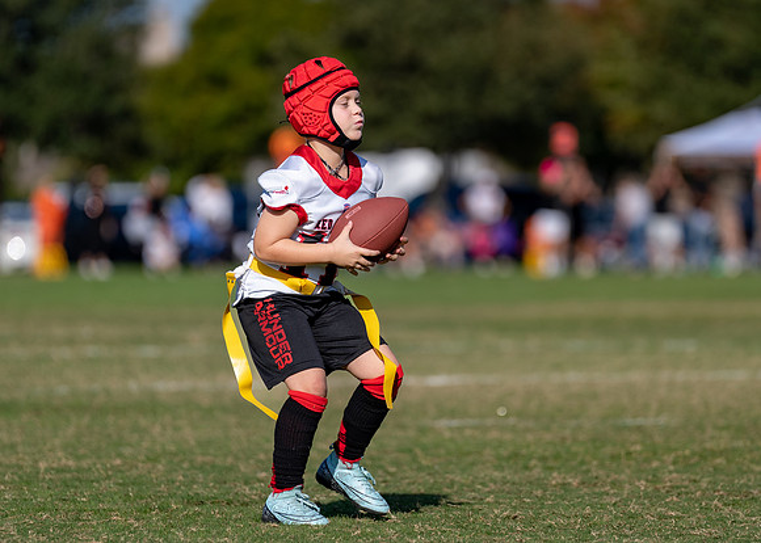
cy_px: 283
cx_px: 403
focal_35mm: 351
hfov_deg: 5.8
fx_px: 7575
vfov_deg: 4.1
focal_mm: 200
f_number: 2.8
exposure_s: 1/2500
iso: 100
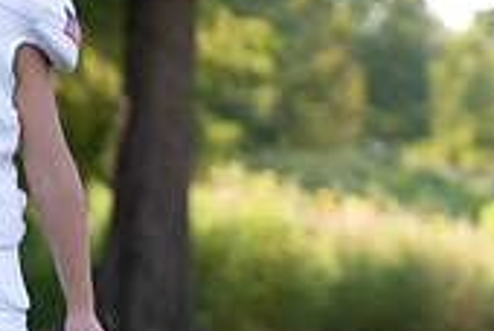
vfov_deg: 5.1
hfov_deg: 7.6
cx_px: -108
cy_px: 240
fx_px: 3698
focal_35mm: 269
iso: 160
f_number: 2.8
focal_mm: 79
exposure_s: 1/400
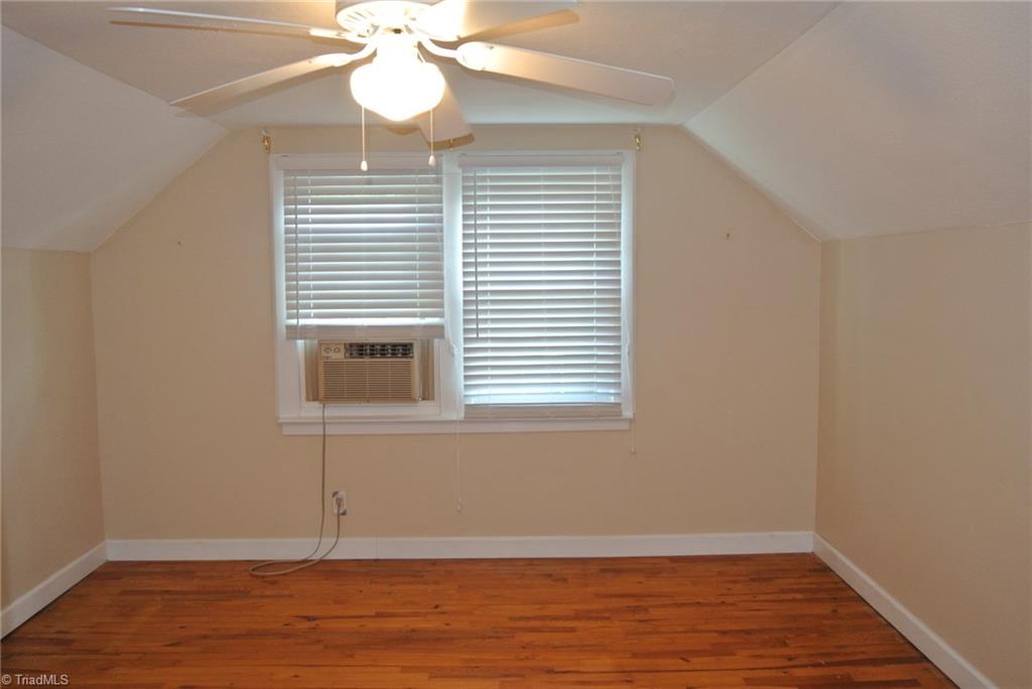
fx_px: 860
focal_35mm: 30
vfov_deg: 43.7
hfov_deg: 61.9
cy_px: 344
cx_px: 516
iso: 450
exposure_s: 1/60
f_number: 3.5
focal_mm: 11.4
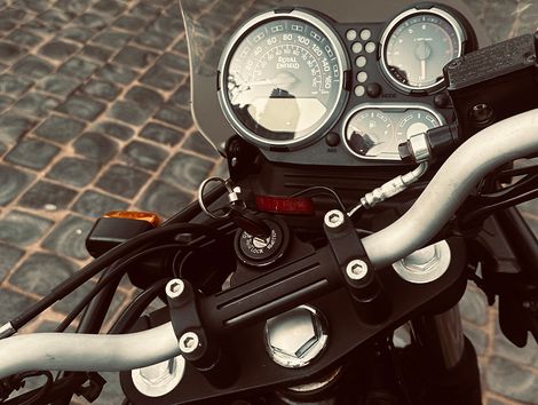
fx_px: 374
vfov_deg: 56.9
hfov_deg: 71.5
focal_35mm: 24
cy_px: 202
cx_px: 269
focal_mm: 6.86
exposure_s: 1/60
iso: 200
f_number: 1.78
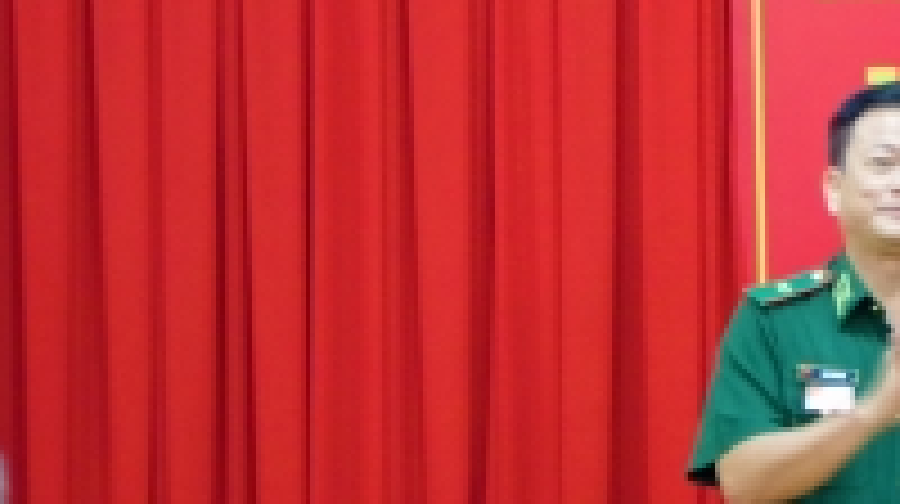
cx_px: 1130
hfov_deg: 7.3
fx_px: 7009
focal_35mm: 294
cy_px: 248
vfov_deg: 4.1
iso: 3200
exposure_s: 1/30
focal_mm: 68
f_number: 4.5
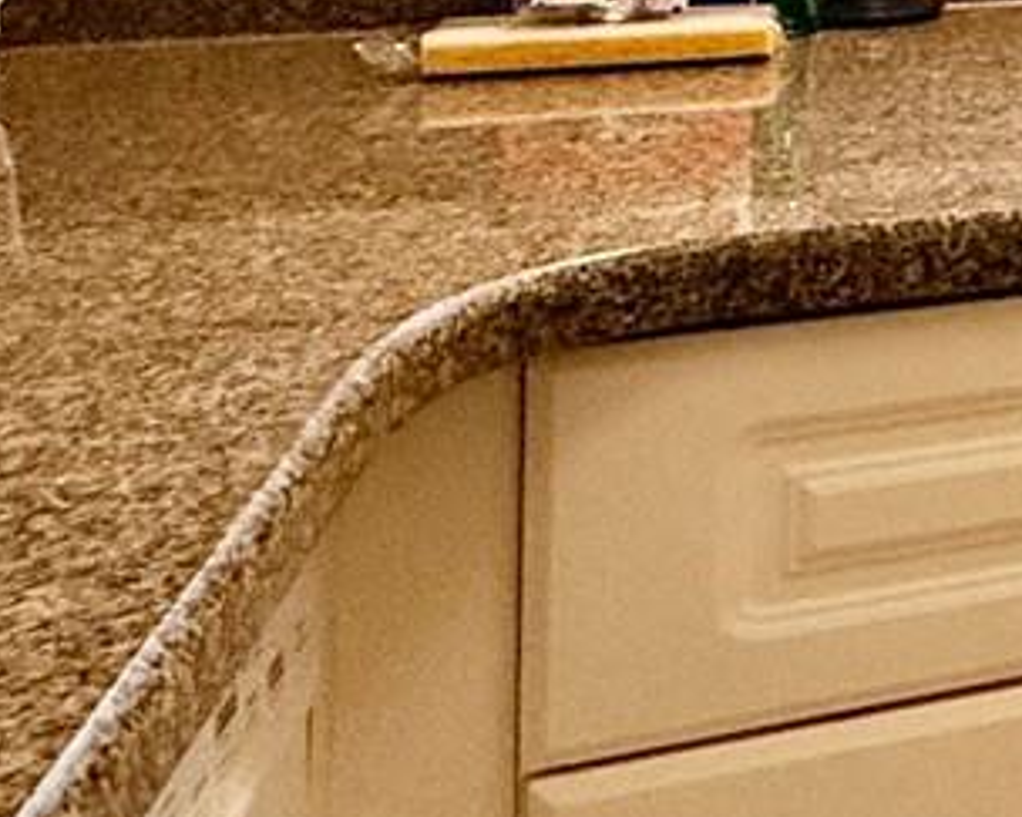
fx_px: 2177
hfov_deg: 17.4
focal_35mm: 72
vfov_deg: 19.4
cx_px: 2135
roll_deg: -1.5
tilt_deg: +0.0
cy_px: -289
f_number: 2.2
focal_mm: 2.22
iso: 200
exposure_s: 1/120
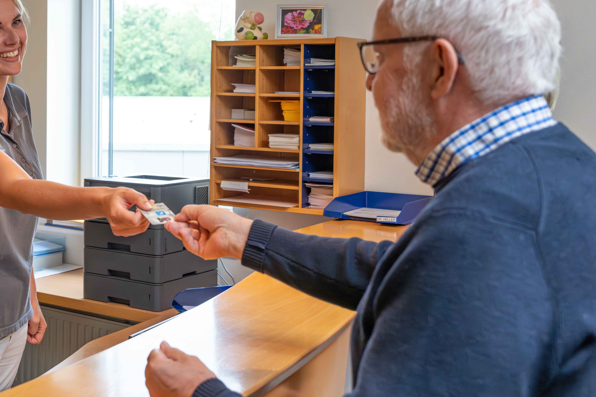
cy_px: 113
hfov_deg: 38.1
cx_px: 136
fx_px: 835
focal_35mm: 50
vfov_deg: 26.5
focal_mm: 31.9
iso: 1600
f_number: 4
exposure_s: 1/250
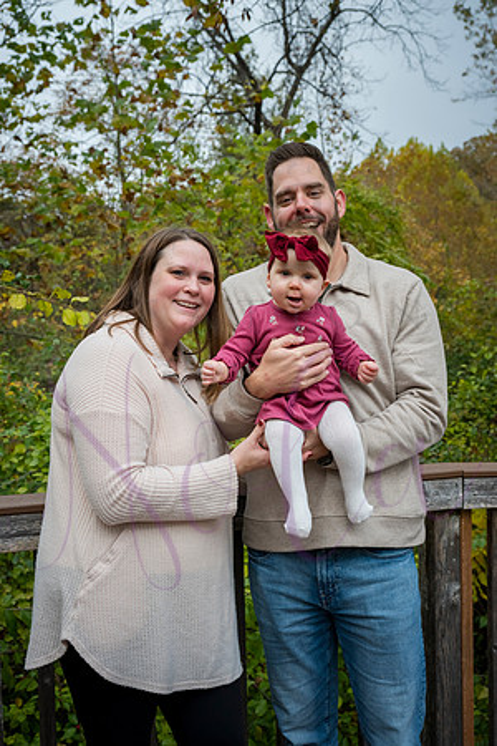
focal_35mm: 44
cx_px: 248
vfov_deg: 44.5
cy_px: 373
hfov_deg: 30.5
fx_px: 911
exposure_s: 1/500
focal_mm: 44
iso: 400
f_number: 6.3
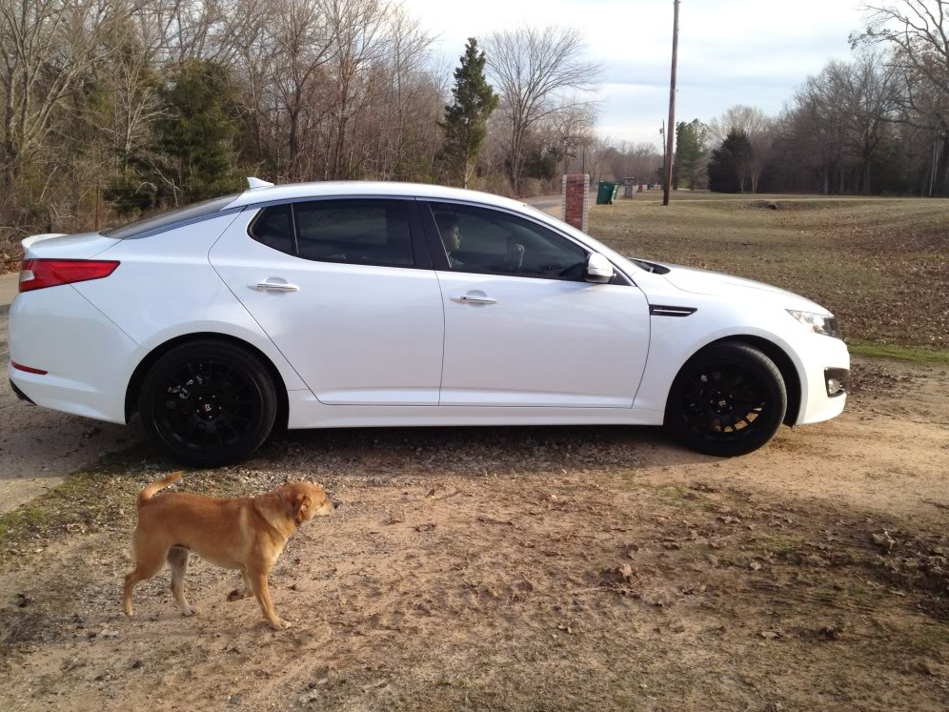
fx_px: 987
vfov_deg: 39.7
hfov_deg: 51.4
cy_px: 356
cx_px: 469
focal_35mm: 36
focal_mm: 4.3
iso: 64
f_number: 2.4
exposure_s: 1/546
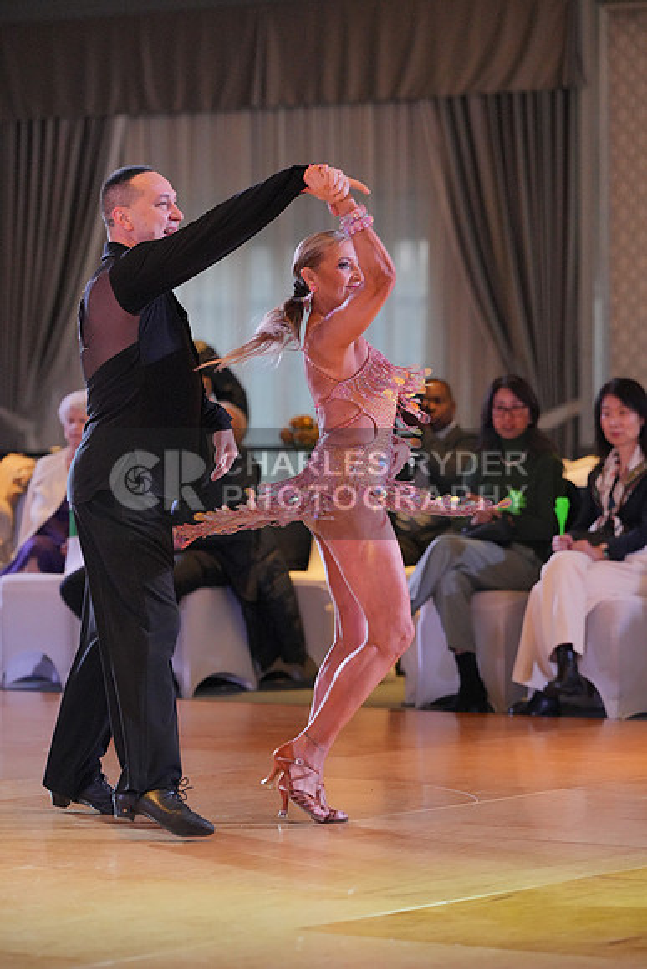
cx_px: 324
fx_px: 3933
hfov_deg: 9.4
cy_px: 484
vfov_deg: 14.1
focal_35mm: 146
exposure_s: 1/500
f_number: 3.5
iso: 5000
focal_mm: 146
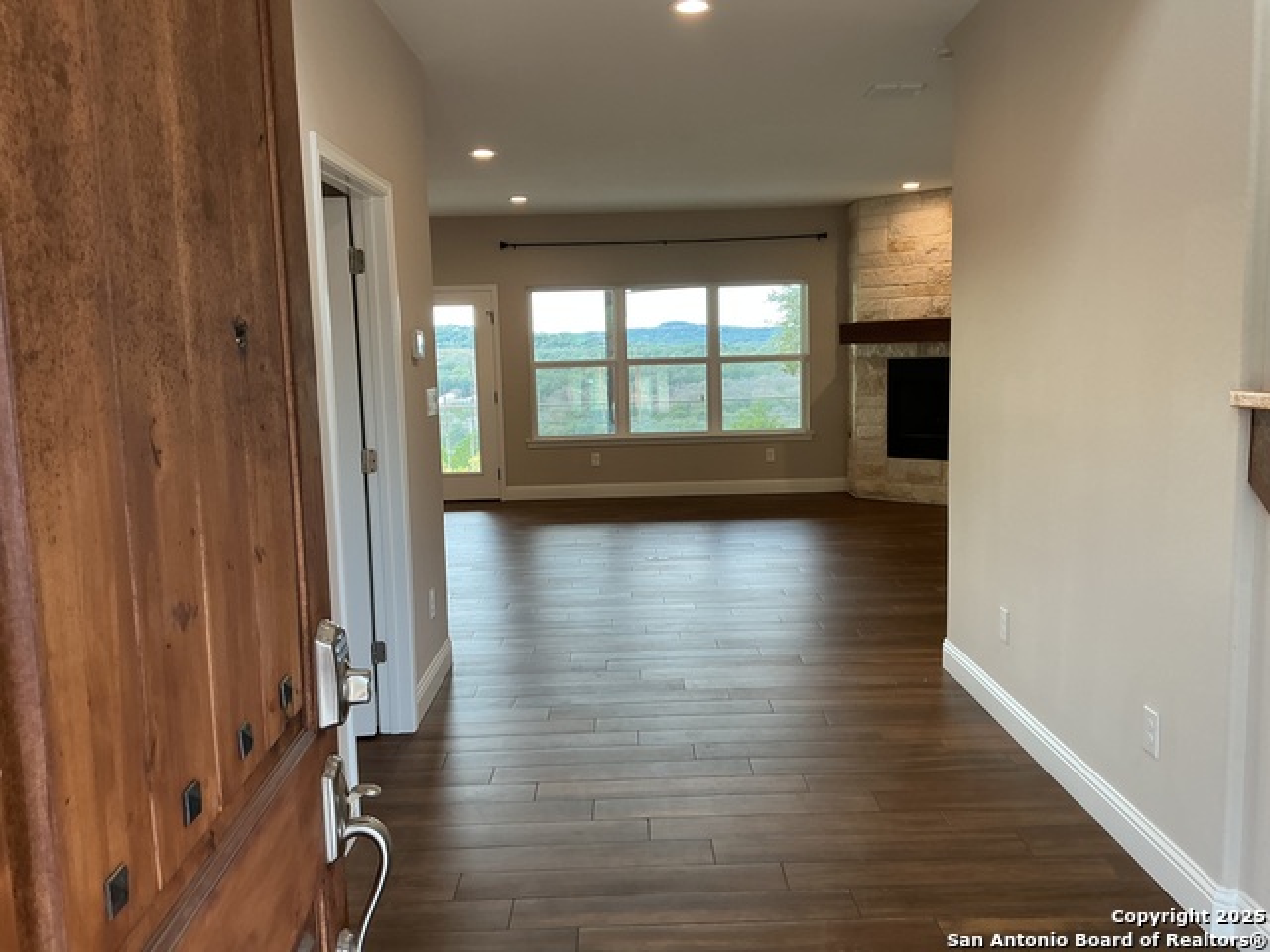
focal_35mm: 29
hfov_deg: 61.7
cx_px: 635
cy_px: 476
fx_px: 1064
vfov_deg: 48.2
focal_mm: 3
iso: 50
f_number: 1.8
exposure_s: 1/60
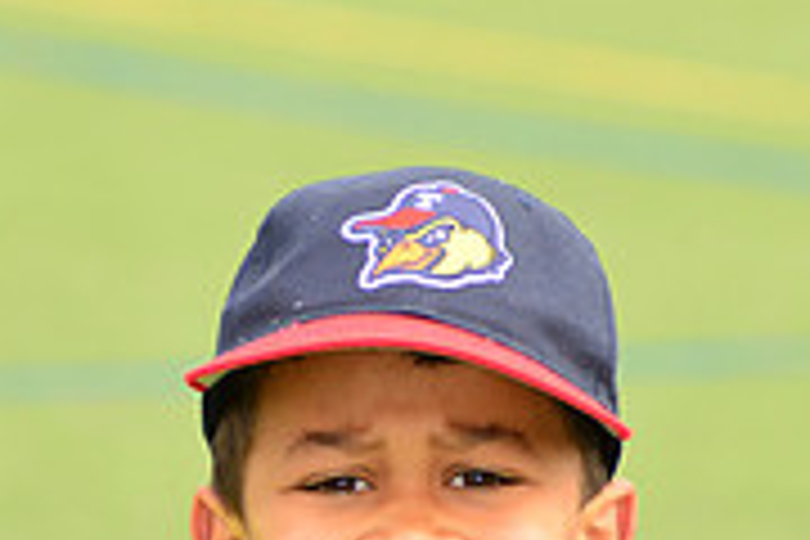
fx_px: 14489
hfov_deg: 3.2
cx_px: 459
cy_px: 754
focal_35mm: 644
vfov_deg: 2.1
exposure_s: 1/200
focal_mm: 200
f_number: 8
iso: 250
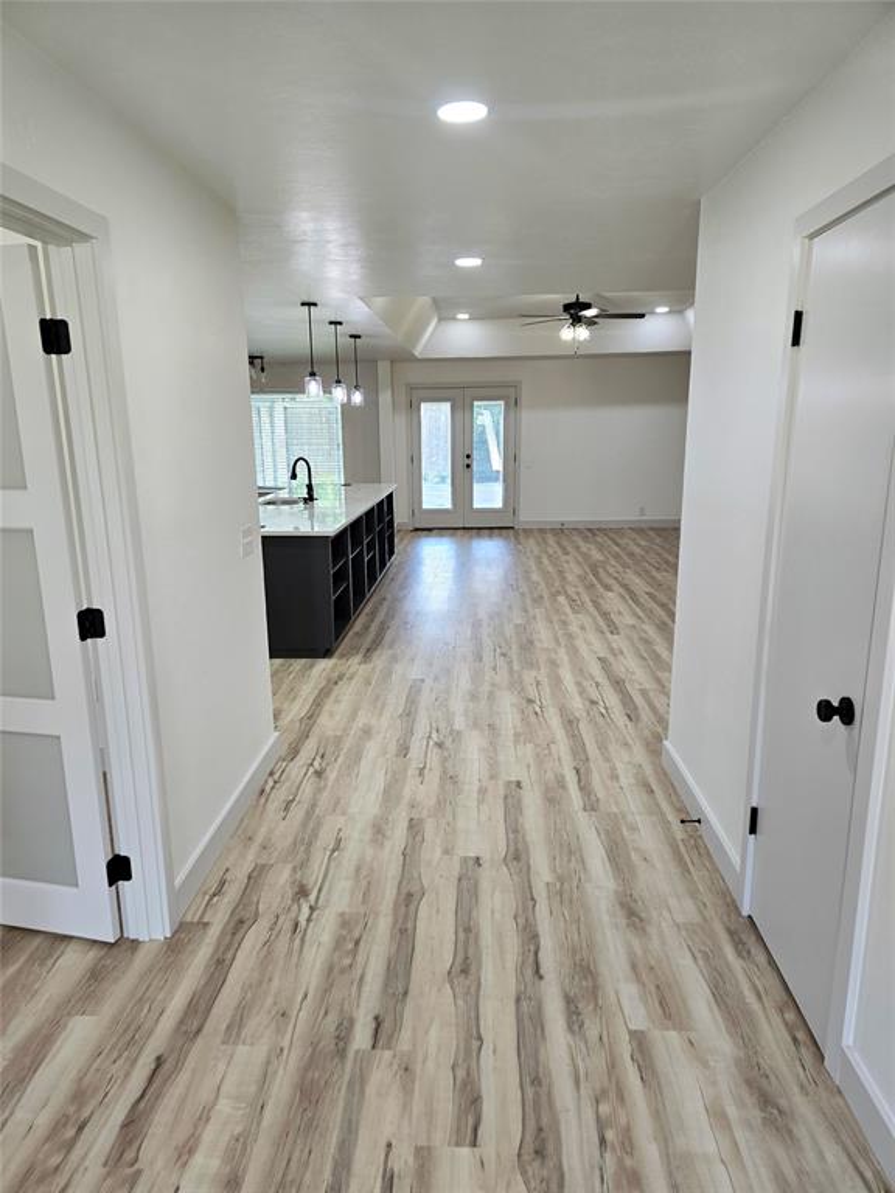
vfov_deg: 73.9
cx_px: 448
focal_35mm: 23
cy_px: 596
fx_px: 793
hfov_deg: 58.9
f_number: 1.7
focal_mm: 6.3
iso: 125
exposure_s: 1/120
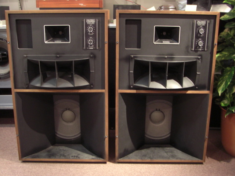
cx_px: 118
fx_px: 278
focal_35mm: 41
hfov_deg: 45.8
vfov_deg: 35.1
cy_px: 88
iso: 200
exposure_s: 1/2
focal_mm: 6.8
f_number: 3.4
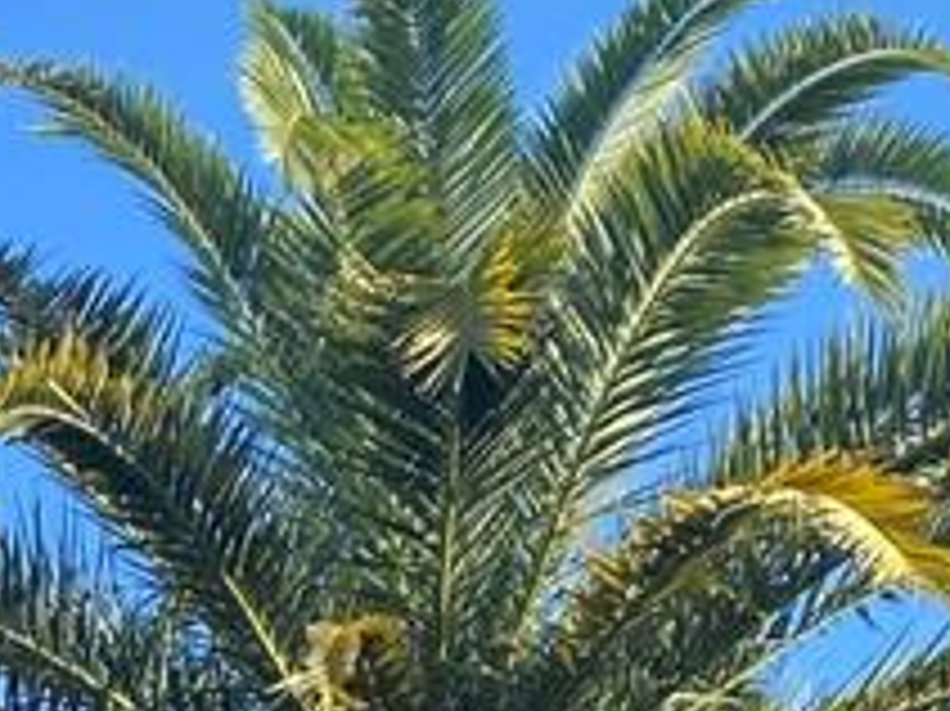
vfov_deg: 10.4
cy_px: 1598
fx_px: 3456
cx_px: -63
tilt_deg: +6.2
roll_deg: -2.9
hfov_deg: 15.3
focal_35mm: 126
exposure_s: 1/890
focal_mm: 4.25
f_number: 1.8
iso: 32
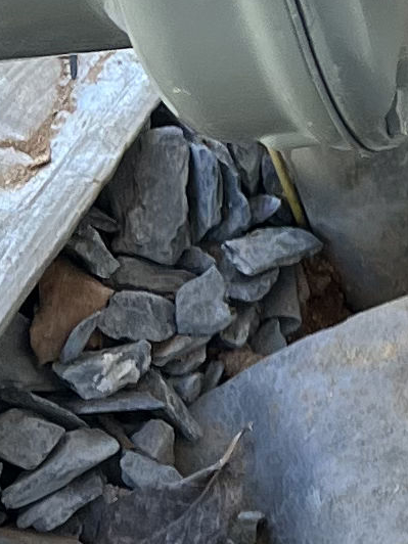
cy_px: 250
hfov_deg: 6.9
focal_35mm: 197
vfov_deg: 10.0
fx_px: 3096
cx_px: 1173
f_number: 1.6
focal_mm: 5.1
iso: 50
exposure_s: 1/366
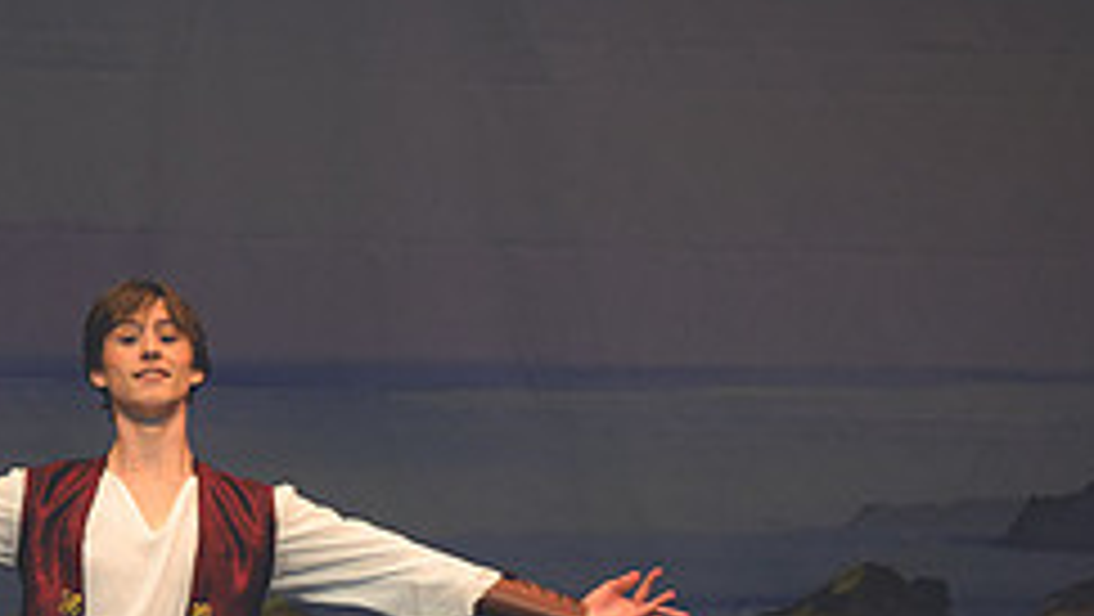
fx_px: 17386
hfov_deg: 3.6
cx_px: 225
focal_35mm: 599
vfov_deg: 2.0
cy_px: 634
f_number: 2.8
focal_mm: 160
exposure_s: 1/500
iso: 450
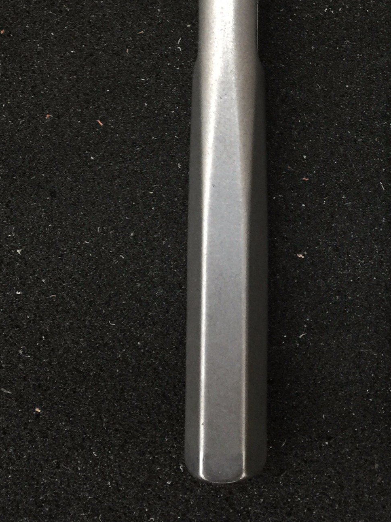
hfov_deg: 24.0
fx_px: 903
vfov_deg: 30.7
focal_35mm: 60
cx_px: 313
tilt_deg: -88.3
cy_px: 50
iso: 64
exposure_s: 1/17
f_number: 2.2
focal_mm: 4.15
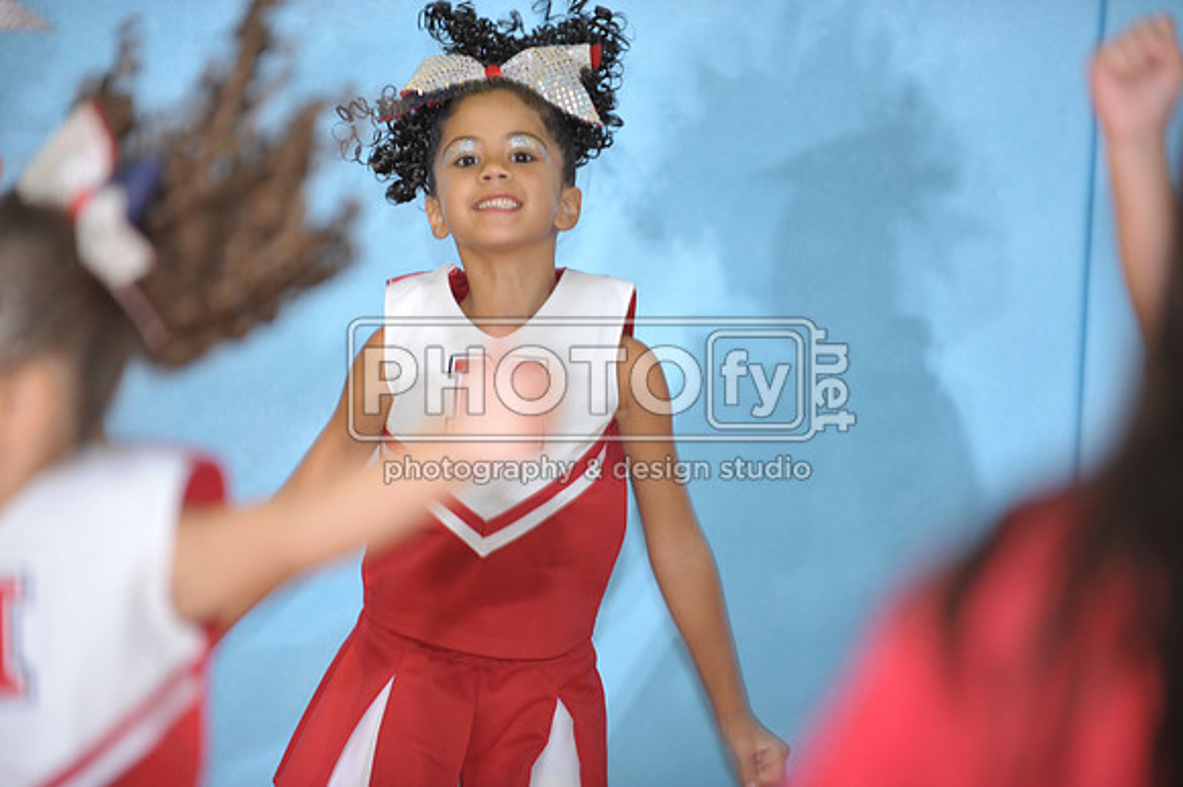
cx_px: 592
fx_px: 6568
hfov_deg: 10.3
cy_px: 394
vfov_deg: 6.9
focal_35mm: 200
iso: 500
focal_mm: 200
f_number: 2.8
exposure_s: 1/125
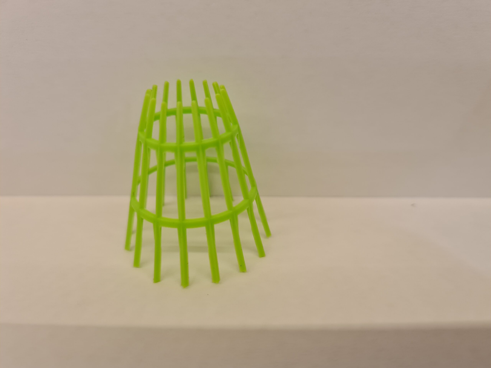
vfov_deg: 53.1
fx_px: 369
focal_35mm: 26
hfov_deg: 67.3
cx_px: 246
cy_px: 184
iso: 160
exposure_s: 1/60
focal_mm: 5.4
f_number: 1.8
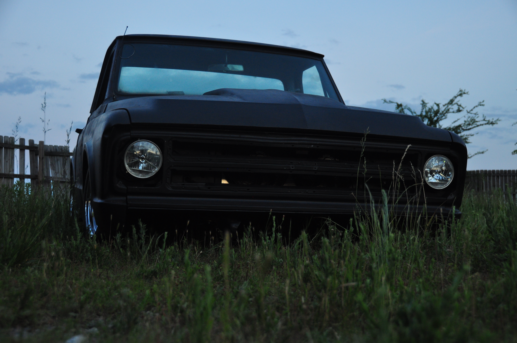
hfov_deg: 38.9
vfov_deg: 26.4
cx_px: 258
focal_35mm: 51
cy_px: 172
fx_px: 732
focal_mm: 34
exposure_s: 1/60
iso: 800
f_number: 4.2
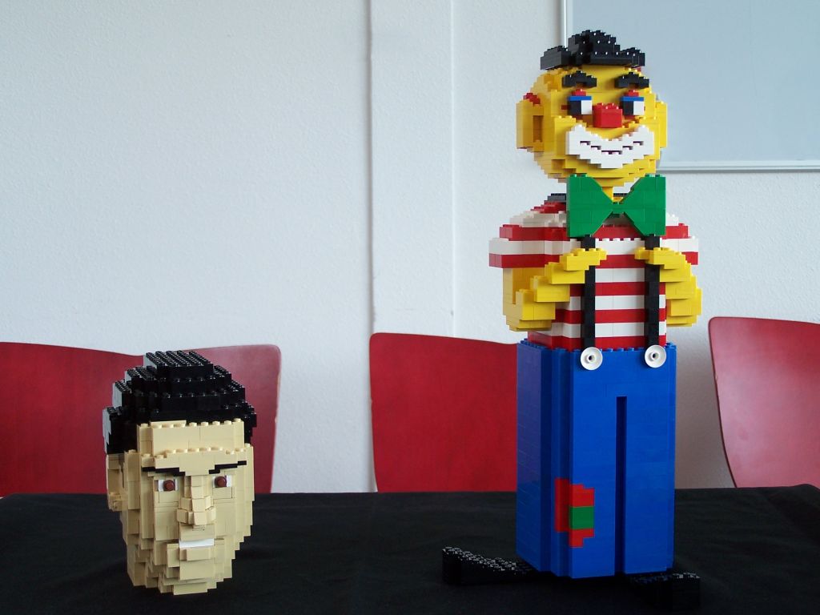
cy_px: 308
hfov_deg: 32.7
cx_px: 410
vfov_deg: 24.8
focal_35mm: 59
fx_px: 1398
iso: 80
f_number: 3.1
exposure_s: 1/20
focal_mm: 9.8
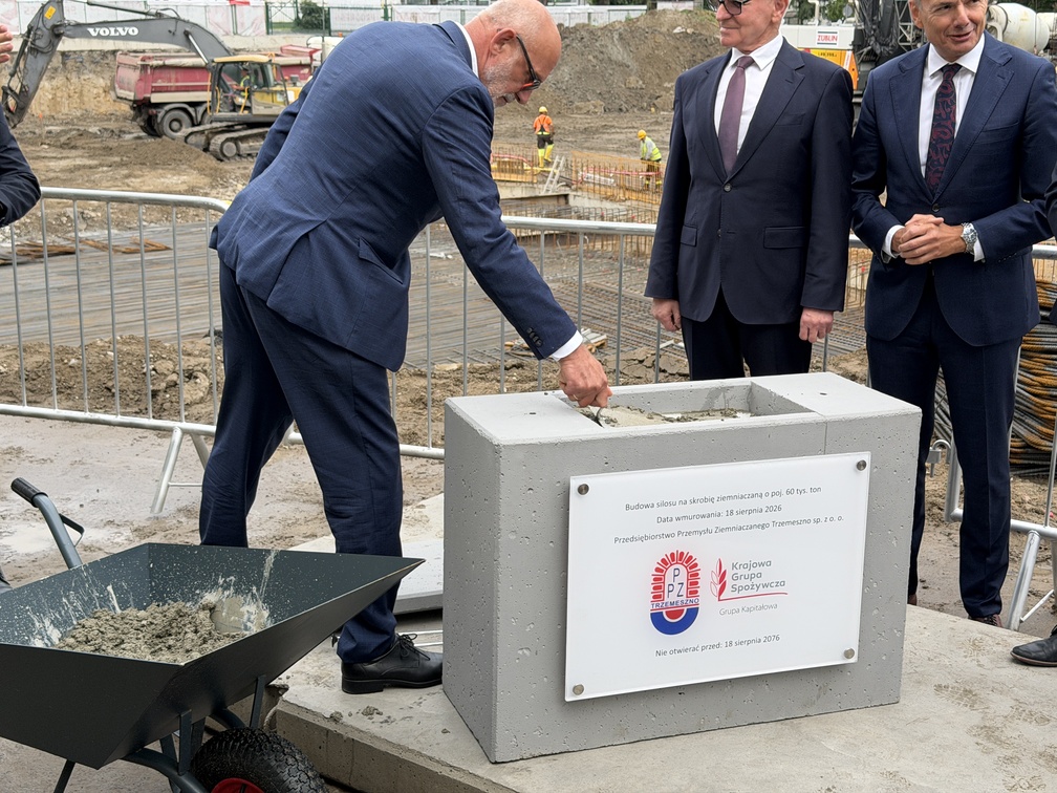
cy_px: 396
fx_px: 1466
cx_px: 528
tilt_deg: -13.7
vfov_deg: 30.3
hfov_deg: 39.7
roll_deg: +1.7
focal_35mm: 48
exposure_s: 1/1883
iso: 80
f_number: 1.78
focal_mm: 6.76
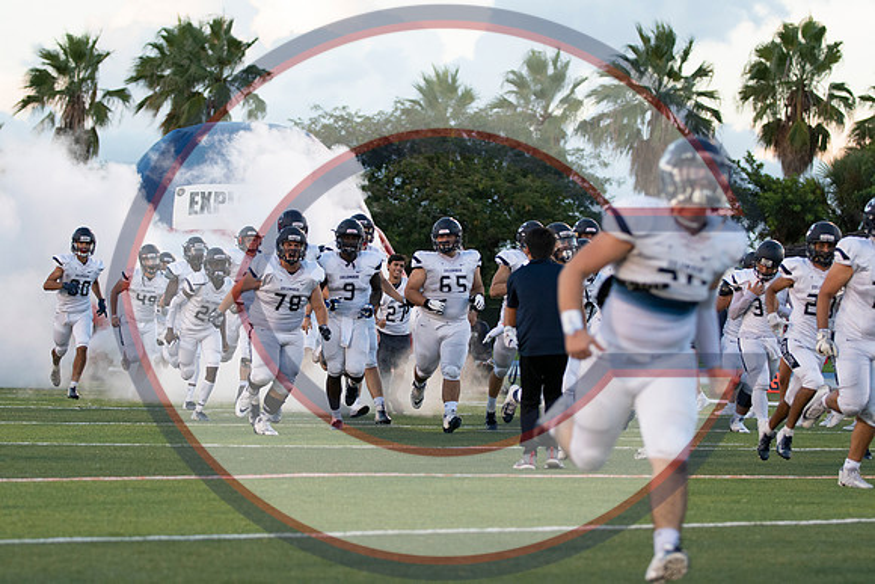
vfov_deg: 8.2
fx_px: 4064
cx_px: 377
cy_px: 252
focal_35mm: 167
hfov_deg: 12.3
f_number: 2.8
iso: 1400
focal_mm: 98
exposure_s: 1/1600
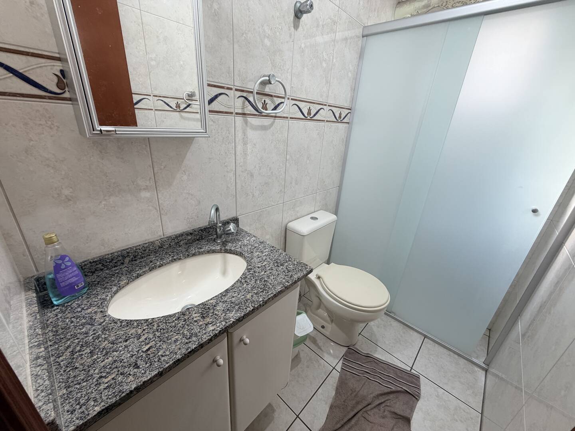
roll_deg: -3.6
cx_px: 288
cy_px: 216
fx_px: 233
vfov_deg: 85.7
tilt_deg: -22.9
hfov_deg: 102.1
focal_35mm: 14
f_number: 2.2
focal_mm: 2.22
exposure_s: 1/120
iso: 160
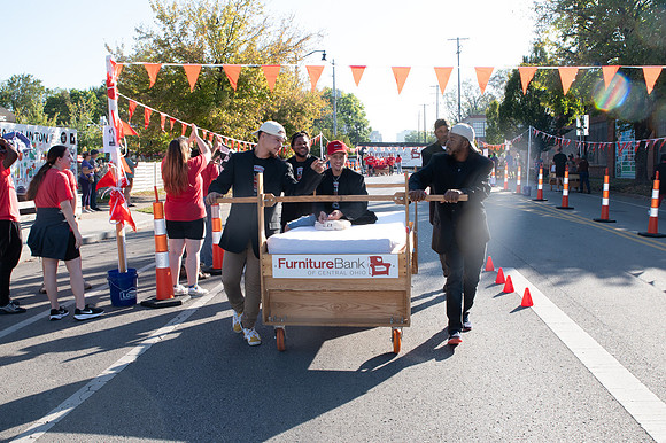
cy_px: 218
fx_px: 616
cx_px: 348
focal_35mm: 33
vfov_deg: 39.6
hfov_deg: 56.7
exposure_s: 1/200
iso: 500
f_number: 11
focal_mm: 24
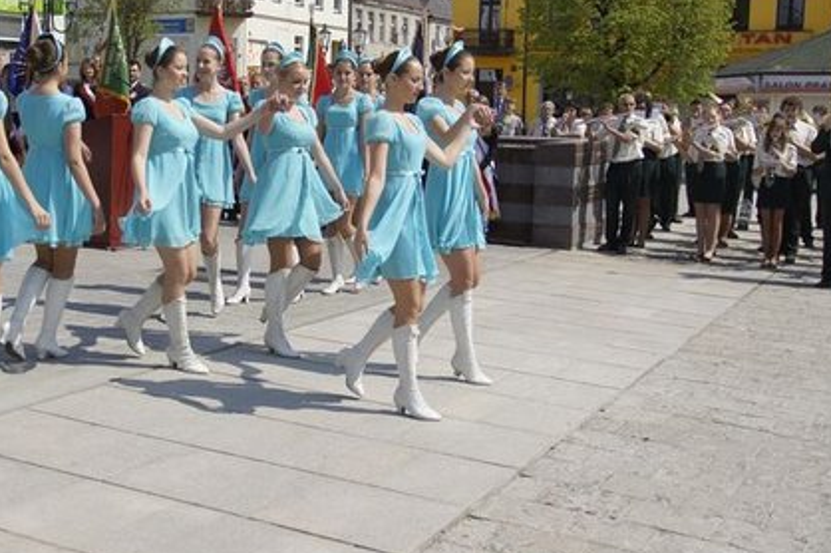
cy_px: 215
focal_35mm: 56
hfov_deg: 35.2
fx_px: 1292
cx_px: 258
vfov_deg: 24.1
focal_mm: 24
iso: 100
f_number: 4.5
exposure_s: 1/1600
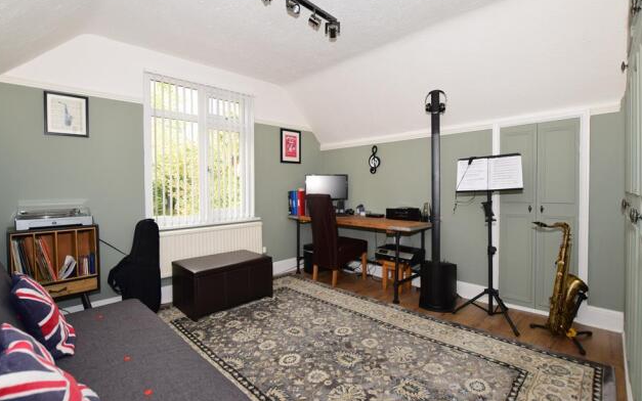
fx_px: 280
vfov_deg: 71.2
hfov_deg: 97.8
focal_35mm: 16
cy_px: 192
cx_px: 312
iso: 400
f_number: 6.3
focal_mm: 10
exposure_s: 1/160
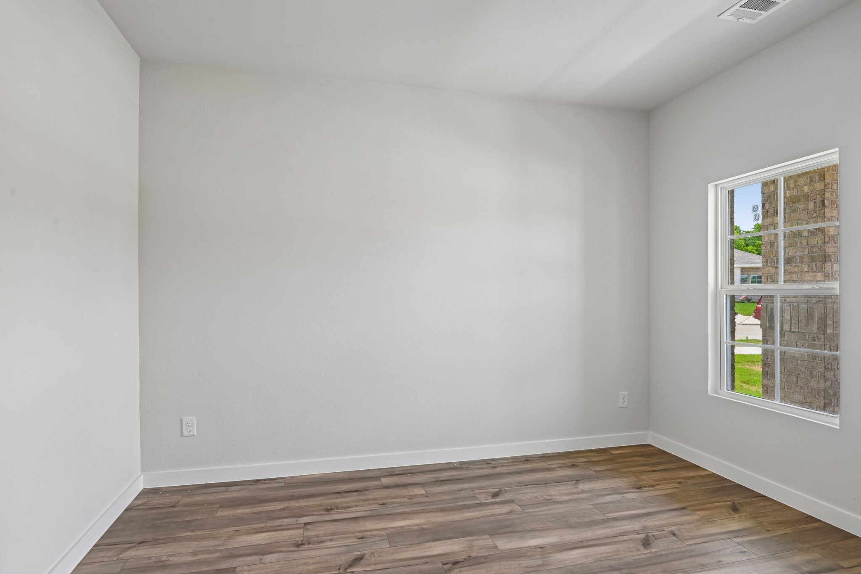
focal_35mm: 20
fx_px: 478
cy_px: 287
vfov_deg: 61.9
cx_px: 430
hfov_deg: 84.0
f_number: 8
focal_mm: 20
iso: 400
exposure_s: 1/40
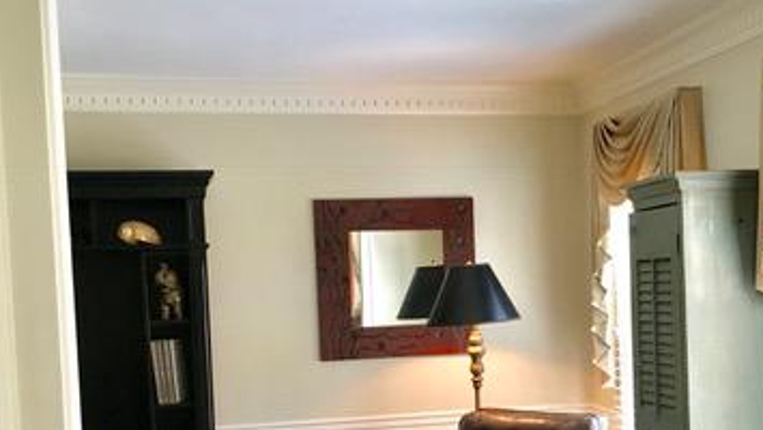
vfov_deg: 20.9
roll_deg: +1.4
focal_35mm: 57
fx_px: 1154
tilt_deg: -2.5
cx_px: 550
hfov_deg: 35.9
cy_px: 338
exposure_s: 1/30
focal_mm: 4.15
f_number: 2.2
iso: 80
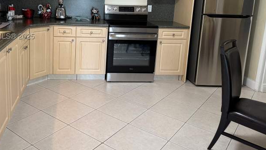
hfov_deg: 57.2
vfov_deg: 34.0
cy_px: 38
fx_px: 240
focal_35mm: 34
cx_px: 98
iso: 200
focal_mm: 6.76
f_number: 1.78
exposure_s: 1/60
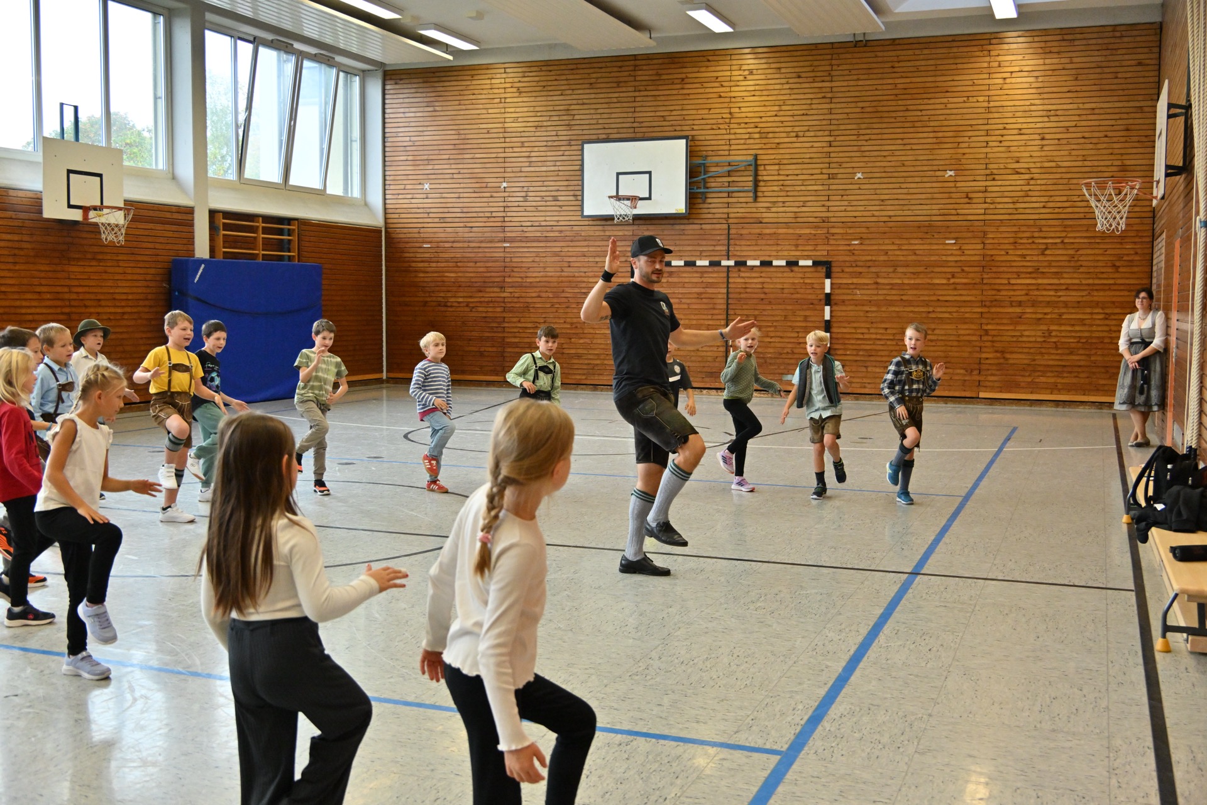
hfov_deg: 50.7
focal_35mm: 38
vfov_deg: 35.1
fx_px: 1274
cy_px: 402
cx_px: 604
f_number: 5.6
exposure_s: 1/800
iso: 3200
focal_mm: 38
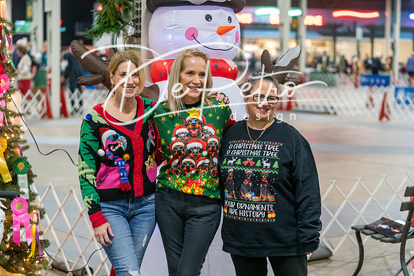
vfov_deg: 18.2
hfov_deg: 27.0
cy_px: 138
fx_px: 863
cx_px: 207
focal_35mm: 75
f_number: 2.8
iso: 3200
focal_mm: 75
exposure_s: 1/160
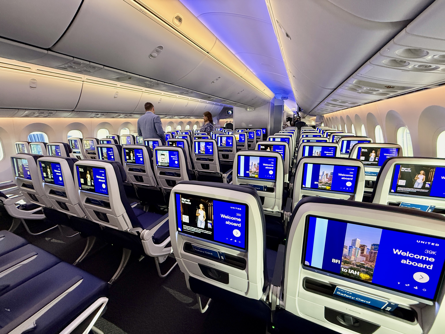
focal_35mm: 14
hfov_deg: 102.1
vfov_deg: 85.7
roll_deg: +2.3
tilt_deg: -15.2
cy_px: 167
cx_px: 222
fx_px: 180
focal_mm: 2.22
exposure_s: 1/56
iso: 400
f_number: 2.2
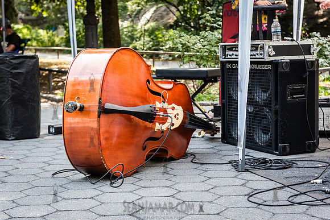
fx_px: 648
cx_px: 165
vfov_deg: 19.3
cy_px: 110
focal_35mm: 71
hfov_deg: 28.6
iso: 1000
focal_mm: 70
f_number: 5
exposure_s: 1/250
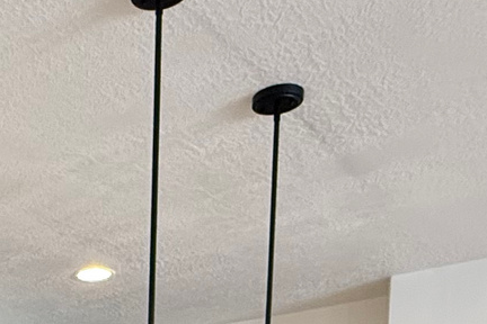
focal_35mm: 69
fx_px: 933
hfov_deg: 24.8
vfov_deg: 16.2
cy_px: 605
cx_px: -172
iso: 320
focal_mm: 2.22
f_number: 2.2
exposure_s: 1/120
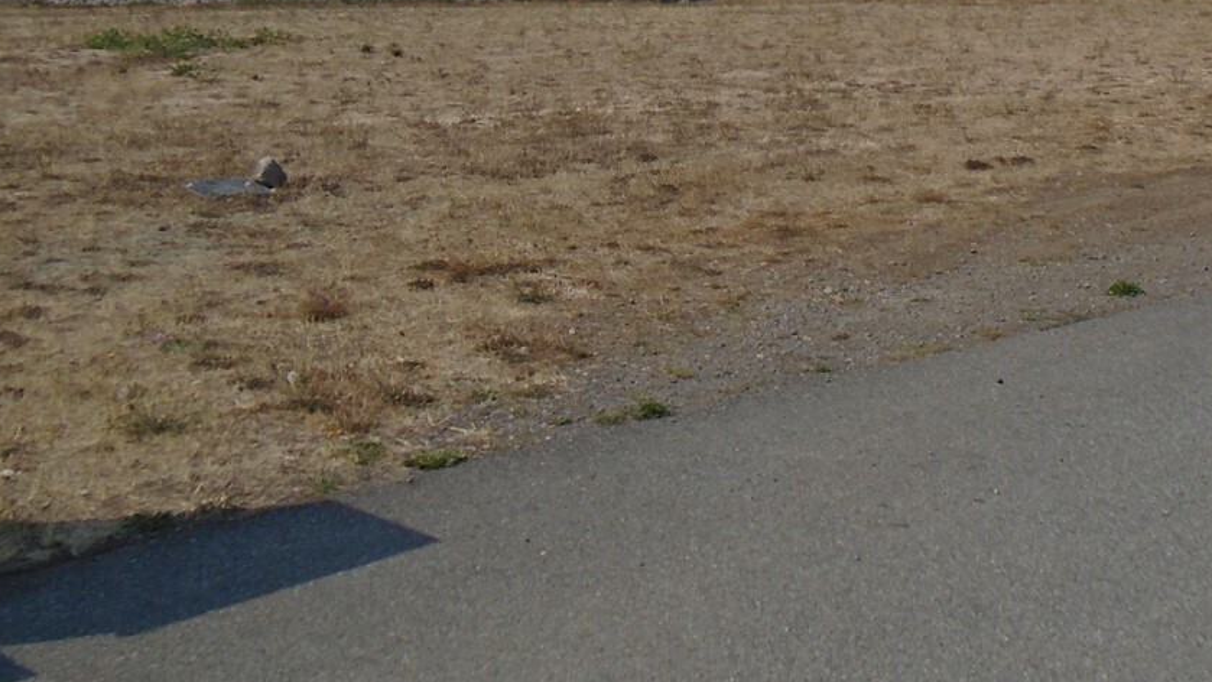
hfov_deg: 37.7
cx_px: 878
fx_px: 1735
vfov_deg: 20.9
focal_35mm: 54
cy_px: -116
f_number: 8
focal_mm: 4.6
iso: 100
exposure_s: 1/320
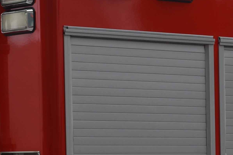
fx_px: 1518
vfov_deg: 5.8
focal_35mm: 235
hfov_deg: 8.7
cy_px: 217
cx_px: 249
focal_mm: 31
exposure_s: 1/200
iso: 100
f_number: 7.1
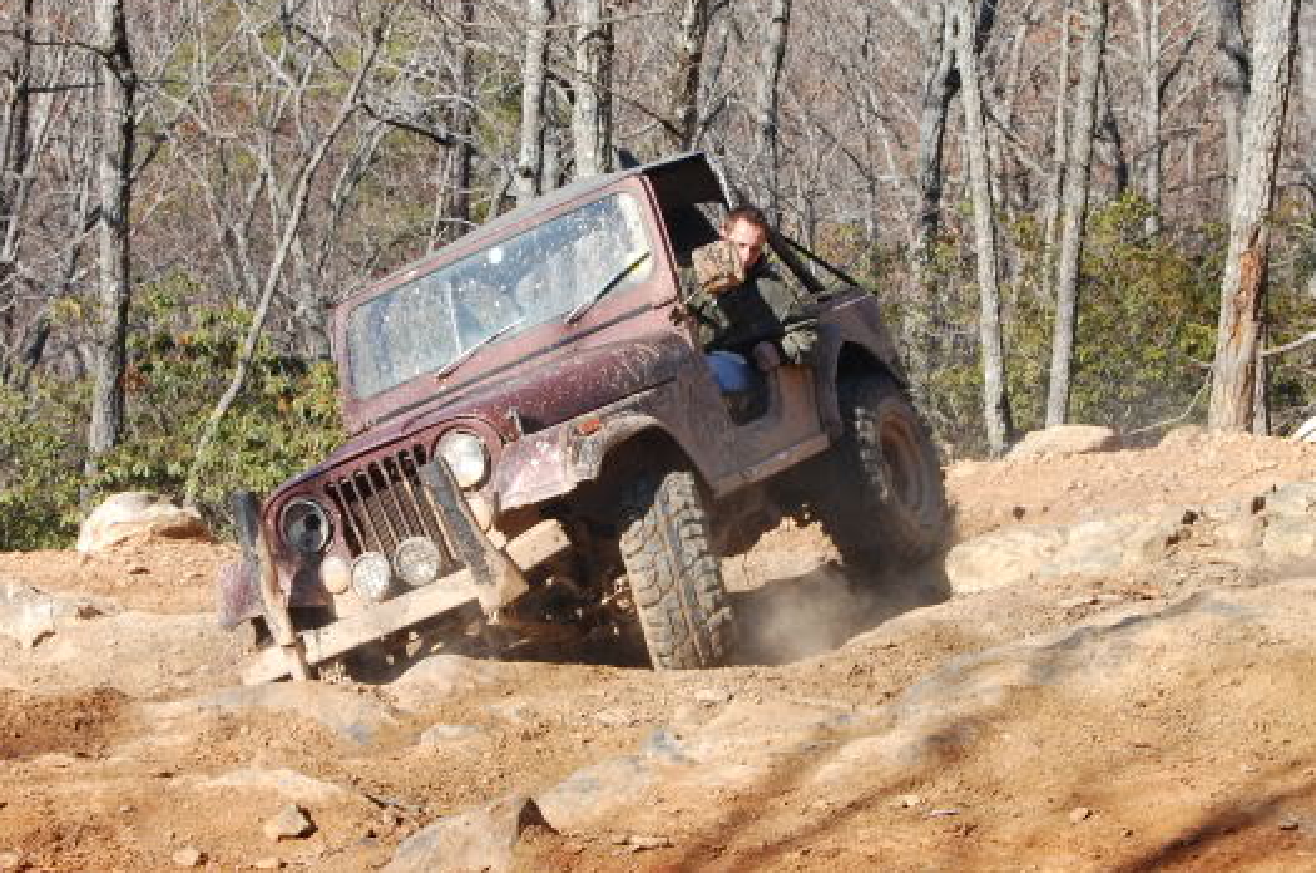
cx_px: 639
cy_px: 448
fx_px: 4589
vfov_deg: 10.9
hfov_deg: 16.3
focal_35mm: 126
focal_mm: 55
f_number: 8
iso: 400
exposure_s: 1/400
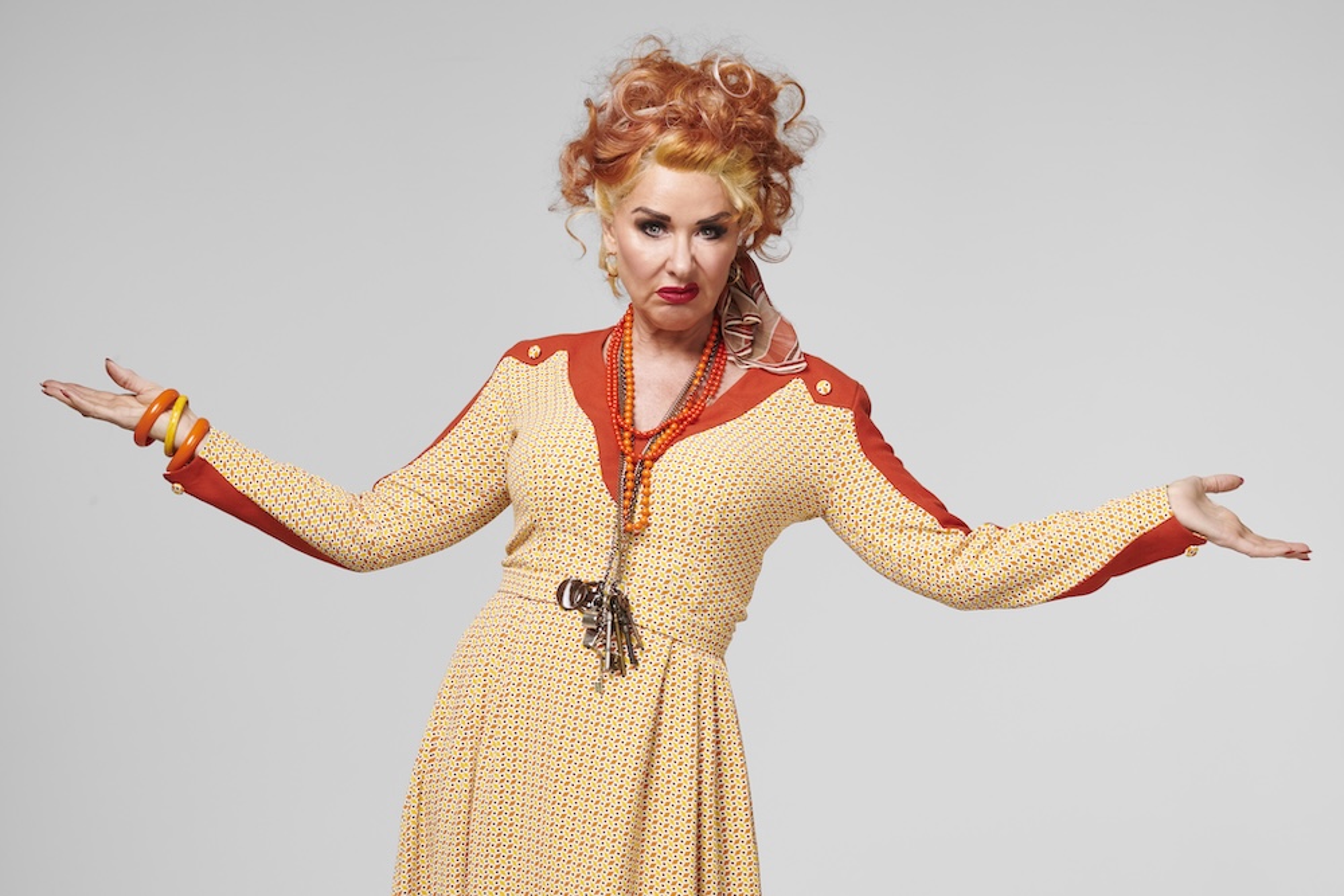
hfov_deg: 39.6
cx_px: 672
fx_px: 1867
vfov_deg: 27.0
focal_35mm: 50
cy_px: 448
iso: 320
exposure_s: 1/250
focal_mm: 50
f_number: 9
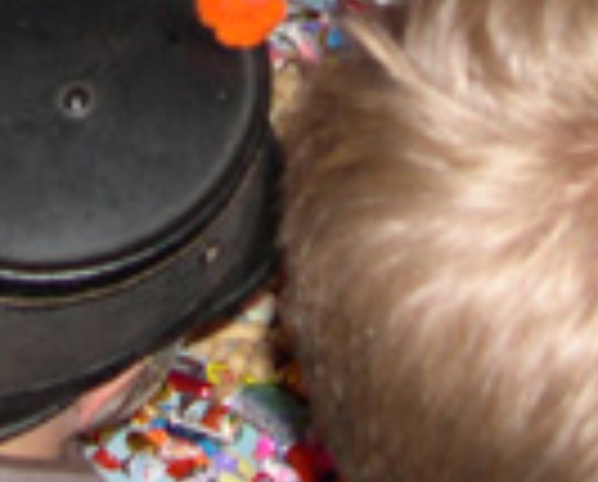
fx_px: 2962
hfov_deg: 11.5
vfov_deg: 8.9
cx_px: 108
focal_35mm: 167
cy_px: -365
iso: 116
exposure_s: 1/60
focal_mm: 8
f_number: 2.8
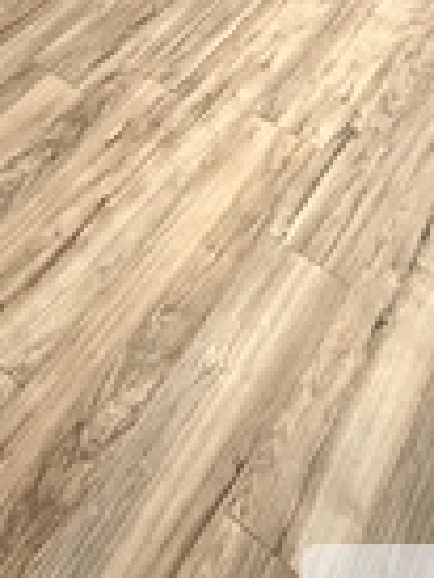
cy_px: -342
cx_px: 192
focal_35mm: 51
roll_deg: +0.4
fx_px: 851
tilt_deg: -16.0
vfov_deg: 25.3
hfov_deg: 28.6
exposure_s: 1/60
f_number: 2.2
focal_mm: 2.22
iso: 400
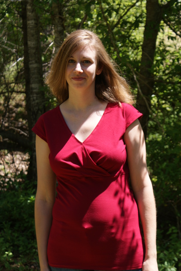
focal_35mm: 105
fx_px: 790
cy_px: 136
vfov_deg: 19.4
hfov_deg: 13.1
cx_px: 90
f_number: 8
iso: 100
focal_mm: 70
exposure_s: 1/100
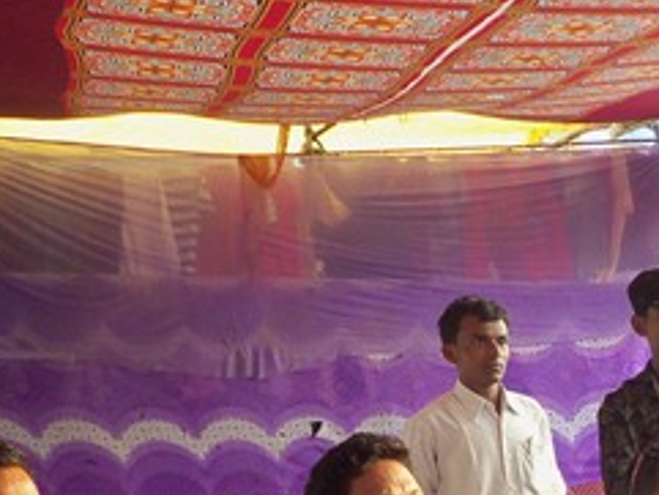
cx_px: 741
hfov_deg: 18.3
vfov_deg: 13.6
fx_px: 1962
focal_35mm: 103
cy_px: 710
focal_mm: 5.7
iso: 80
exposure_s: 1/30
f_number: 2.9
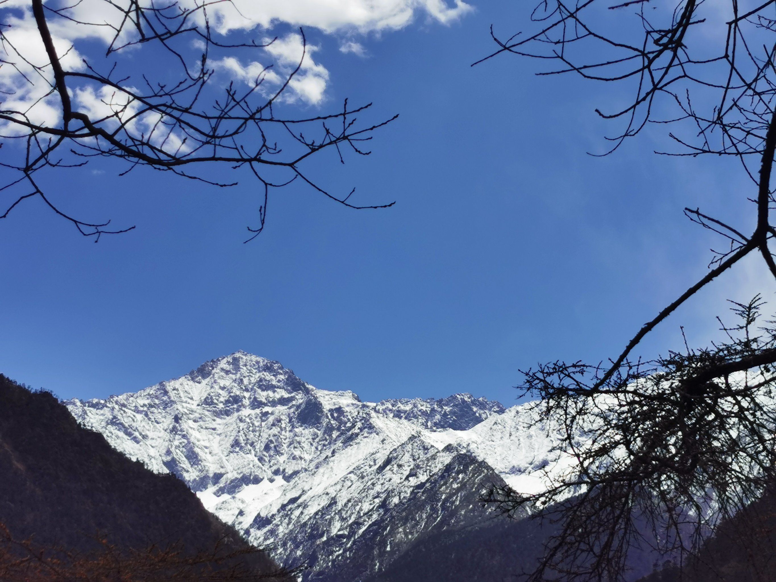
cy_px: 291
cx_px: 388
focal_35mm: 65
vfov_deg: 22.6
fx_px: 1457
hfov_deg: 29.8
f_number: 1.6
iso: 50
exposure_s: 1/10000
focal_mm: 5.56
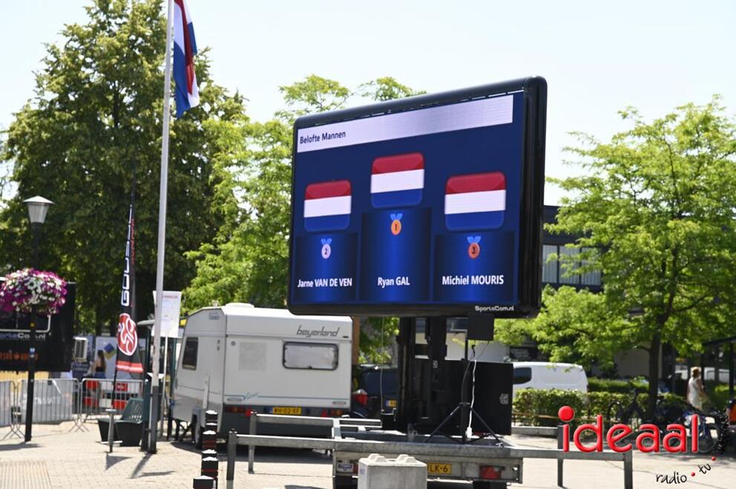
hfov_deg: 28.9
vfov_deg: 19.4
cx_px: 368
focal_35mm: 70
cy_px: 244
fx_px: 1429
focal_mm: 70
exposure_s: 1/250
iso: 100
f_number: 5.6
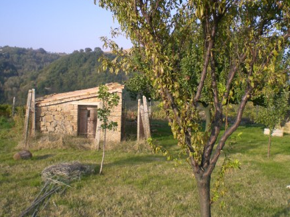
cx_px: 147
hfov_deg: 47.9
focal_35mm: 39
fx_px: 326
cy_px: 107
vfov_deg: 36.8
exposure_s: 1/200
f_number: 4.4
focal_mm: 6.3
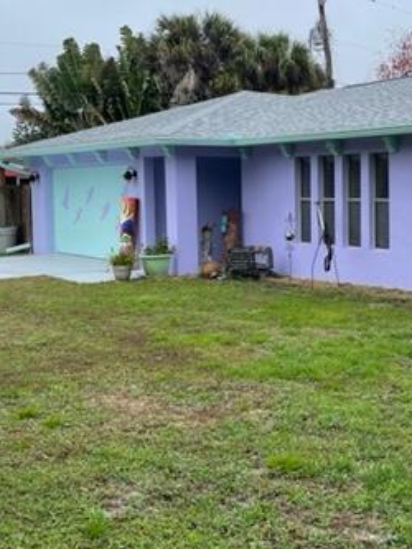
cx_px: 392
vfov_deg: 38.2
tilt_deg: -4.1
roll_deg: +1.3
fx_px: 793
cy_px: 262
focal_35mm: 50
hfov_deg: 27.7
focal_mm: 4.2
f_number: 1.6
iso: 32
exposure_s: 1/947
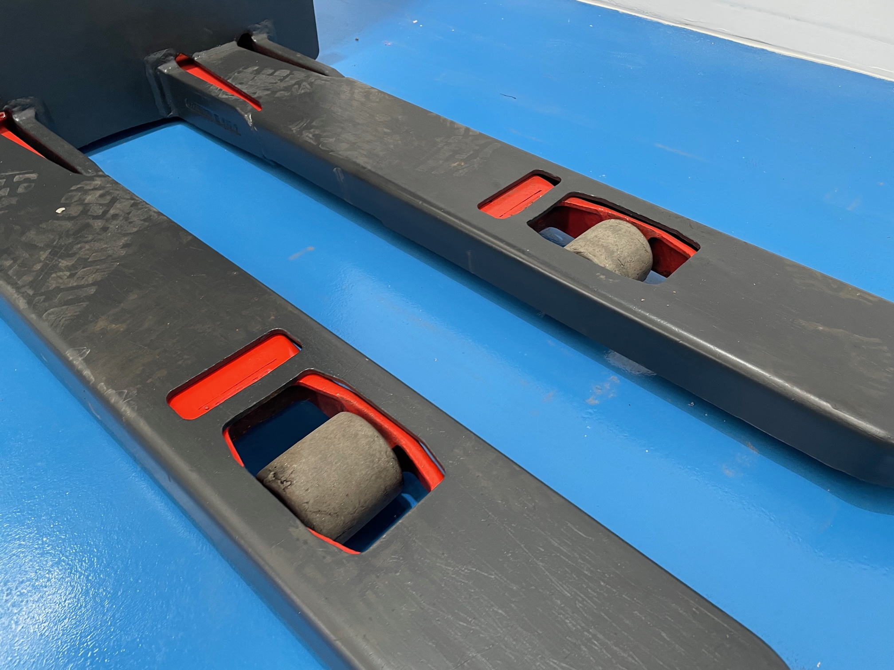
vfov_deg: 53.1
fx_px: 671
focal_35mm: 26
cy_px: 335
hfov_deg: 67.3
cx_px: 447
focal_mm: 4.2
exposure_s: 1/50
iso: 160
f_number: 1.6
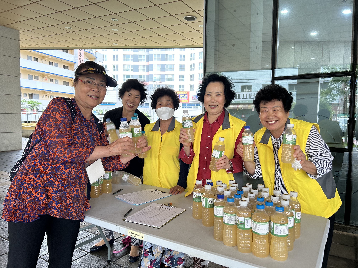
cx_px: 179
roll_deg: +0.0
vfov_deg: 53.1
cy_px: 134
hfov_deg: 67.3
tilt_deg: -3.9
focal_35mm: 26
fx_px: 269
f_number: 1.5
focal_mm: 5.7
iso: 80
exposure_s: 1/60
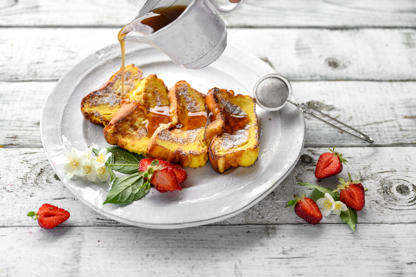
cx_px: 208
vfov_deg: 26.5
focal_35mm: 51
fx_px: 589
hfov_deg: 38.9
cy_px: 138
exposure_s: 1/250
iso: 100
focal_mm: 51
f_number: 2.8
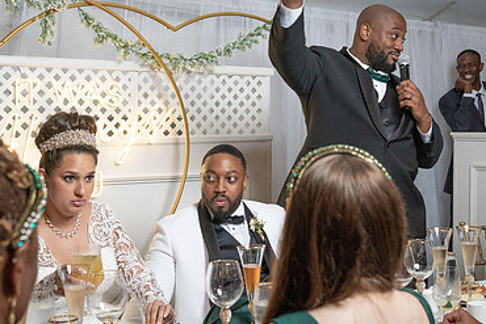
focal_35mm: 58
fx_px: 783
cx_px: 252
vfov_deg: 23.4
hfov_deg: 34.5
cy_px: 128
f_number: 4
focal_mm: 37
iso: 500
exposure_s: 1/200
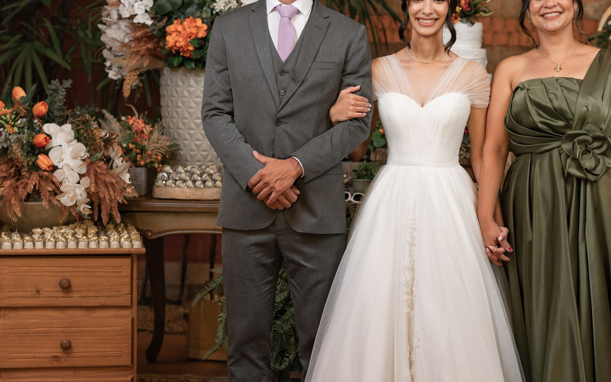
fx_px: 1532
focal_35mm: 92
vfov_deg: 14.2
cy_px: 194
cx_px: 426
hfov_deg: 22.4
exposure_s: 1/160
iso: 200
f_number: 2.2
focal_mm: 50
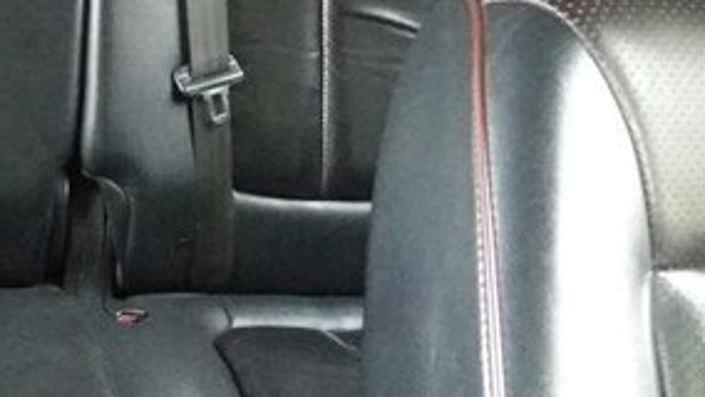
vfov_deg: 16.4
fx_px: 1328
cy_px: -71
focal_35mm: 71
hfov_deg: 29.5
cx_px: 221
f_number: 1.9
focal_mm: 3.7
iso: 1250
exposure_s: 1/17
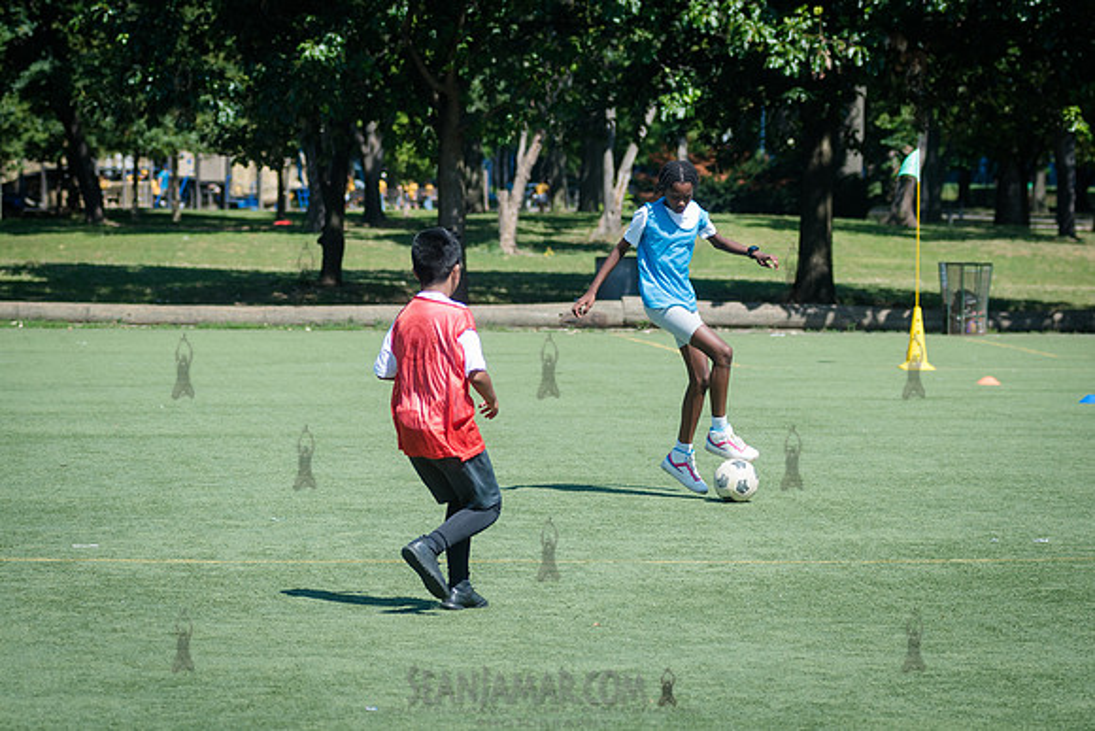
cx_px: 635
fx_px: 5004
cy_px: 350
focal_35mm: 164
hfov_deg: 12.5
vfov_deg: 8.4
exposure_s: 1/1250
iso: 200
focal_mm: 100
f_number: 4
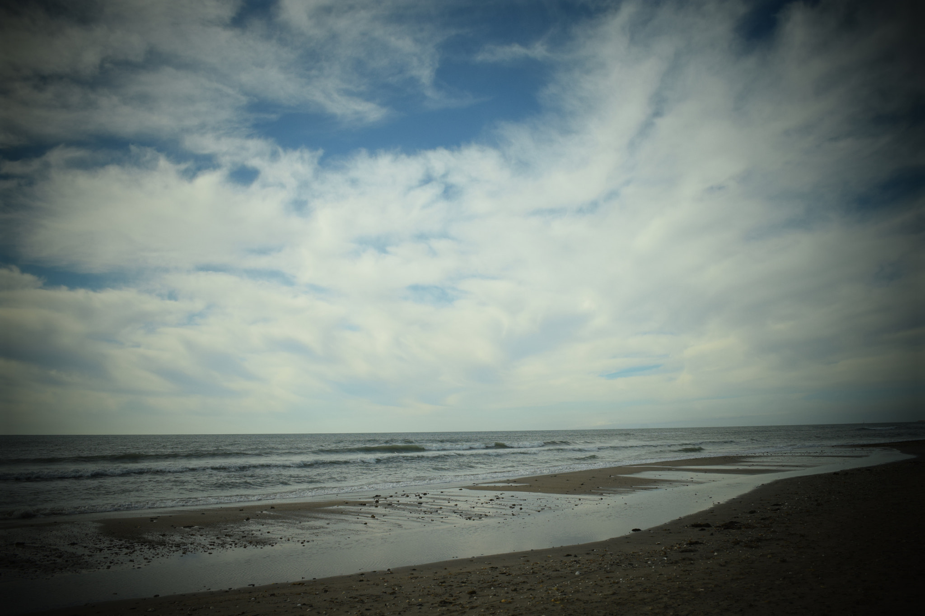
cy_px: 308
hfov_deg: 67.4
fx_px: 694
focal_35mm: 27
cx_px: 462
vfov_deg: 47.9
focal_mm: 18
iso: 400
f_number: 14
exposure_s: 1/800
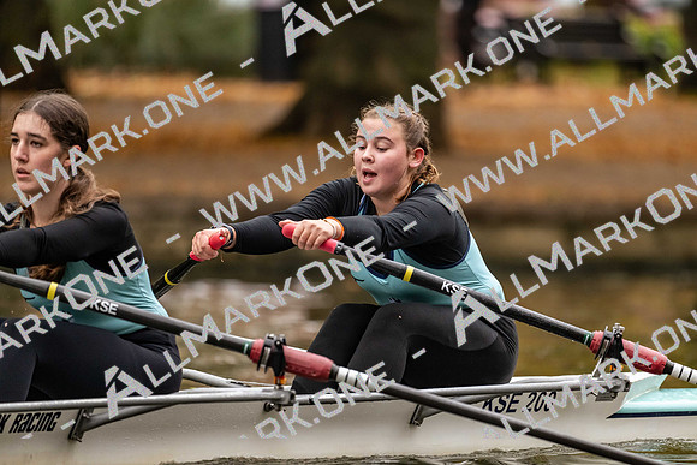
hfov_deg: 5.2
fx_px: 7746
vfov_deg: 3.4
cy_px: 232
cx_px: 348
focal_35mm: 400
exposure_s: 1/2500
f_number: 4.5
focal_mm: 400
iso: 3200
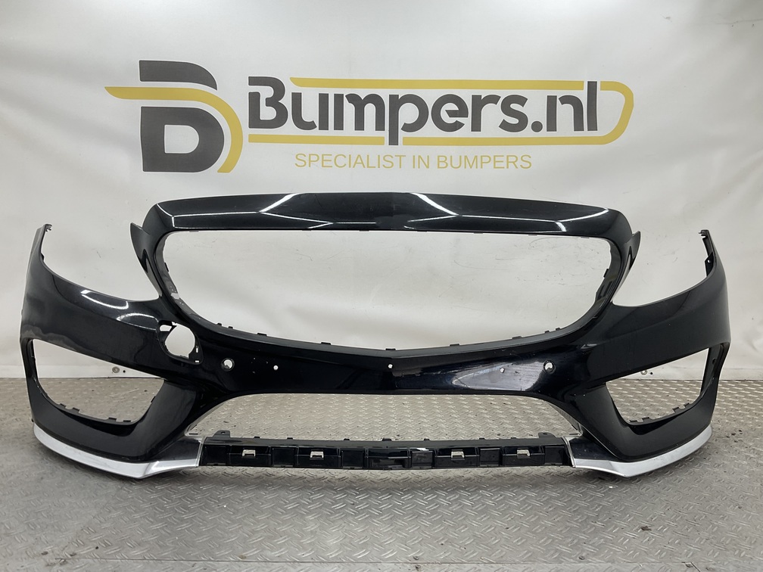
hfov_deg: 61.7
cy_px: 286
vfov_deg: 48.2
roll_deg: -1.4
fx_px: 639
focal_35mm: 29
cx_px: 382
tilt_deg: -5.0
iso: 20
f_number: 1.8
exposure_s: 1/120
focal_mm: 3
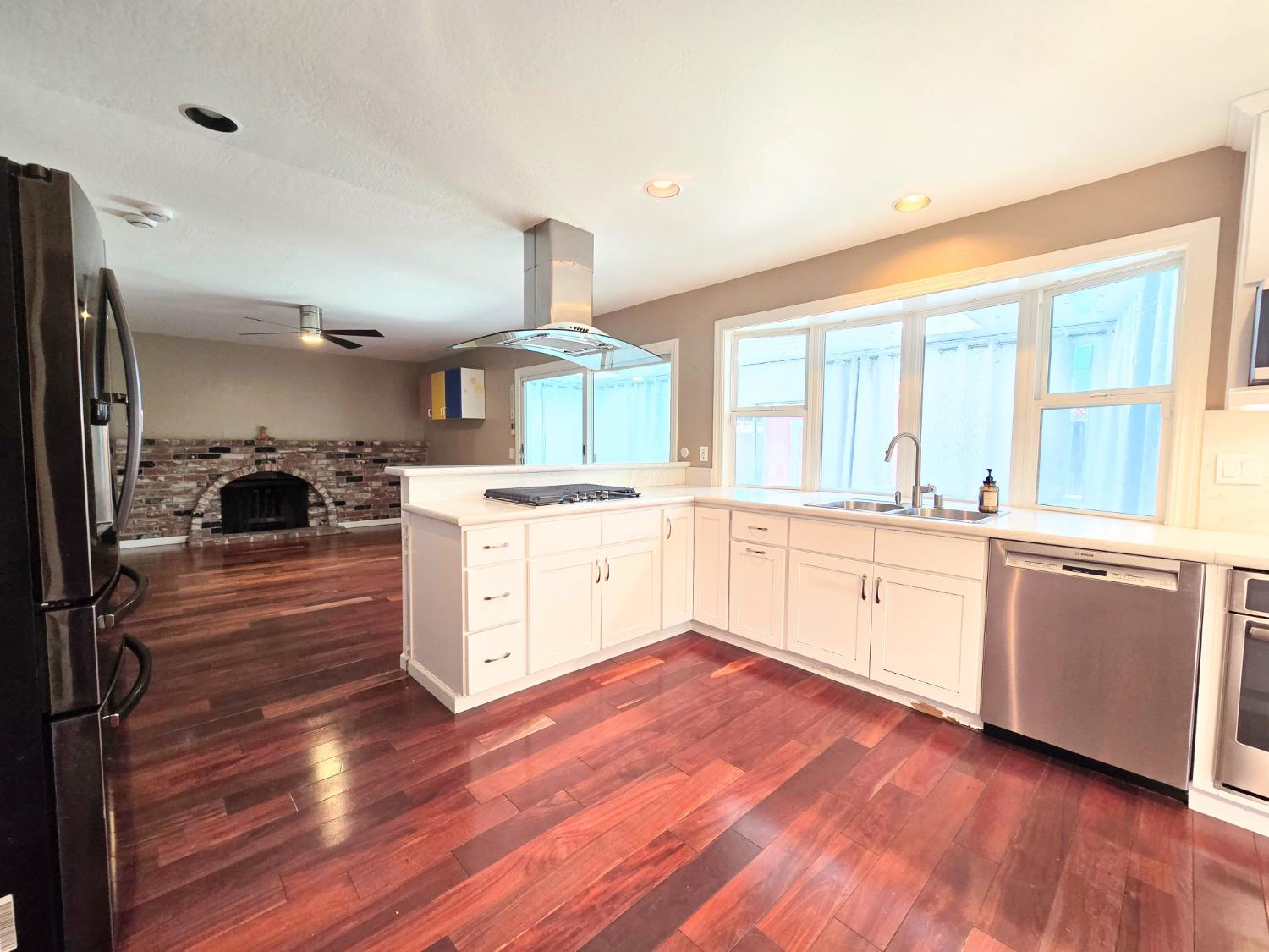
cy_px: 476
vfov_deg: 89.9
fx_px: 477
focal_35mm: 13
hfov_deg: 106.2
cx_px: 634
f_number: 2.2
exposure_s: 1/60
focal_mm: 2.2
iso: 125
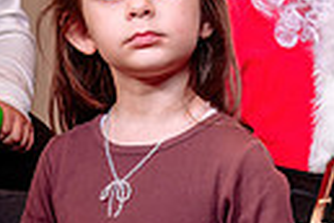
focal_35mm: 128
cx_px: 290
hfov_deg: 15.8
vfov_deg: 10.7
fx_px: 1187
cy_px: 178
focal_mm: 28.5
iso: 200
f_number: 5
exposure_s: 1/60
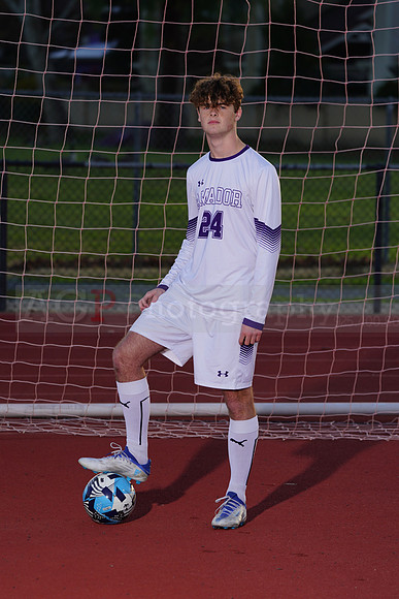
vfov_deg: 10.3
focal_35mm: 200
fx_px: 3323
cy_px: 300
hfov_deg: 6.9
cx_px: 200
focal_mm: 200
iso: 200
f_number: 5.6
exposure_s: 1/200
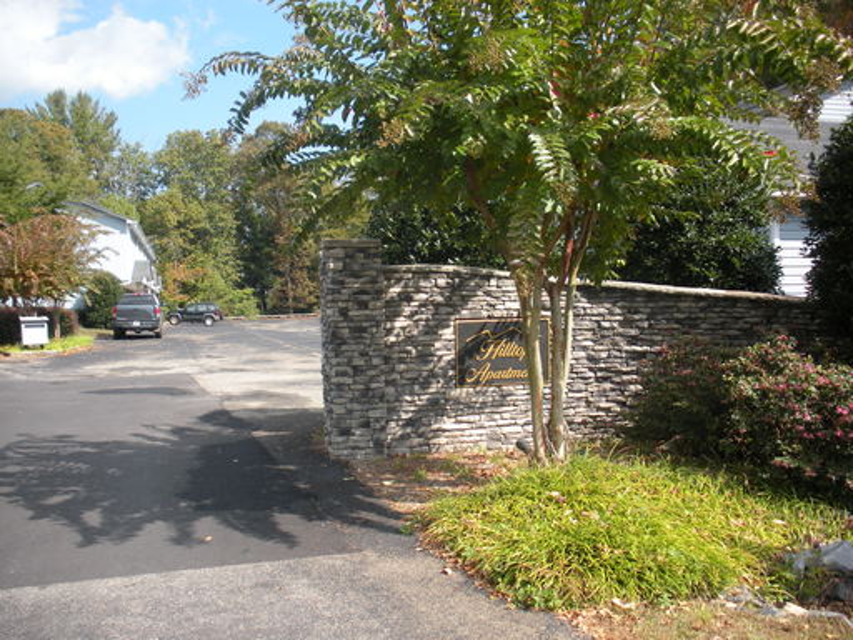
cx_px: 426
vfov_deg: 40.7
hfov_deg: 52.6
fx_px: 862
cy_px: 320
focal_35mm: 35
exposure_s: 1/306
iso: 64
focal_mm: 6.3
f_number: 3.5
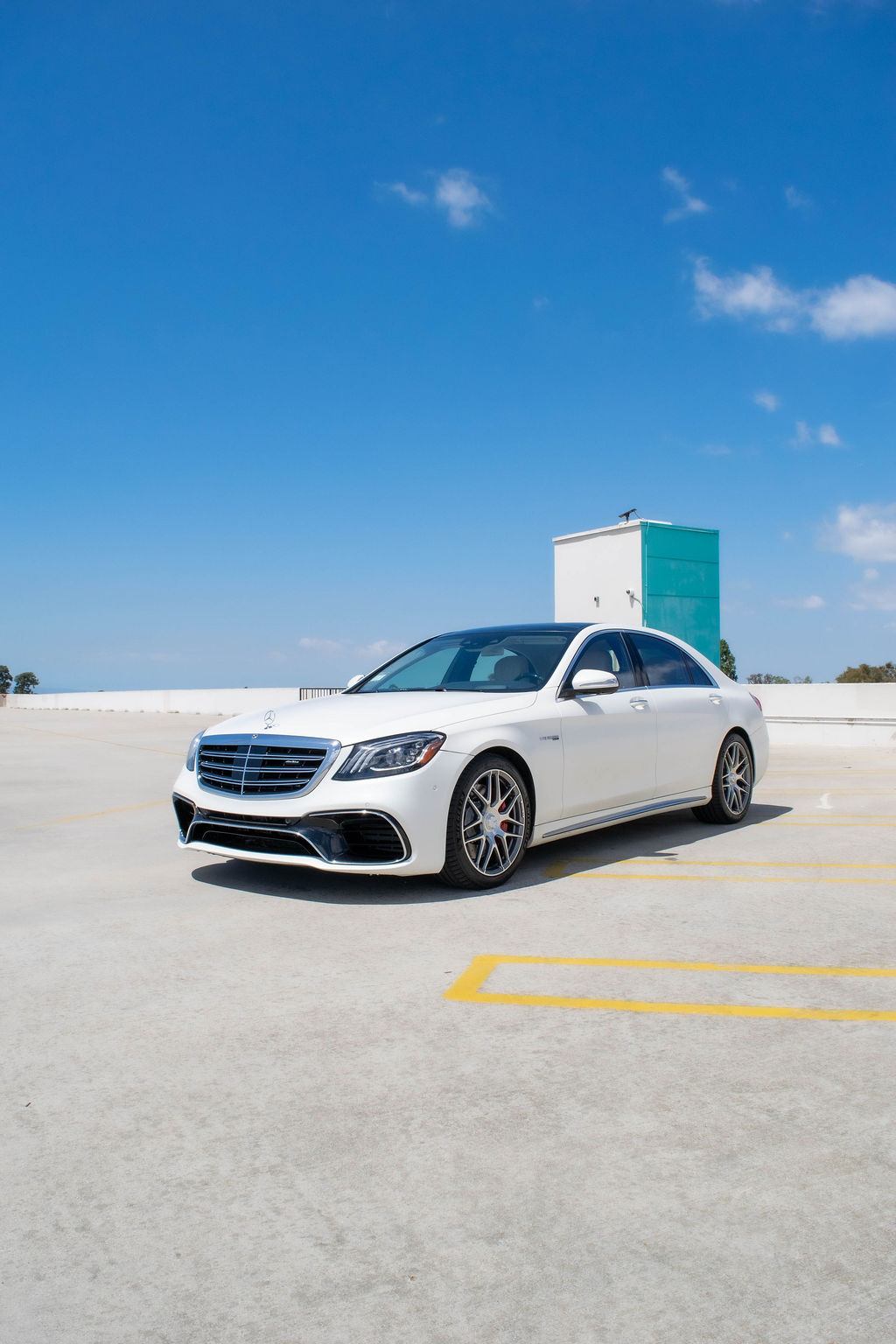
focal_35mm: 27
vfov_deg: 67.4
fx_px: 1008
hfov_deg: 47.9
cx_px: 448
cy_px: 672
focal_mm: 18
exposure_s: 1/2000
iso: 400
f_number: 8
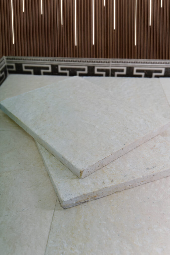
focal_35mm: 34
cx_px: 85
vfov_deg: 55.8
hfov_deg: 38.9
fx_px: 240
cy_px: 128
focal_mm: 34
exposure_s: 1/125
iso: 125
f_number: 5
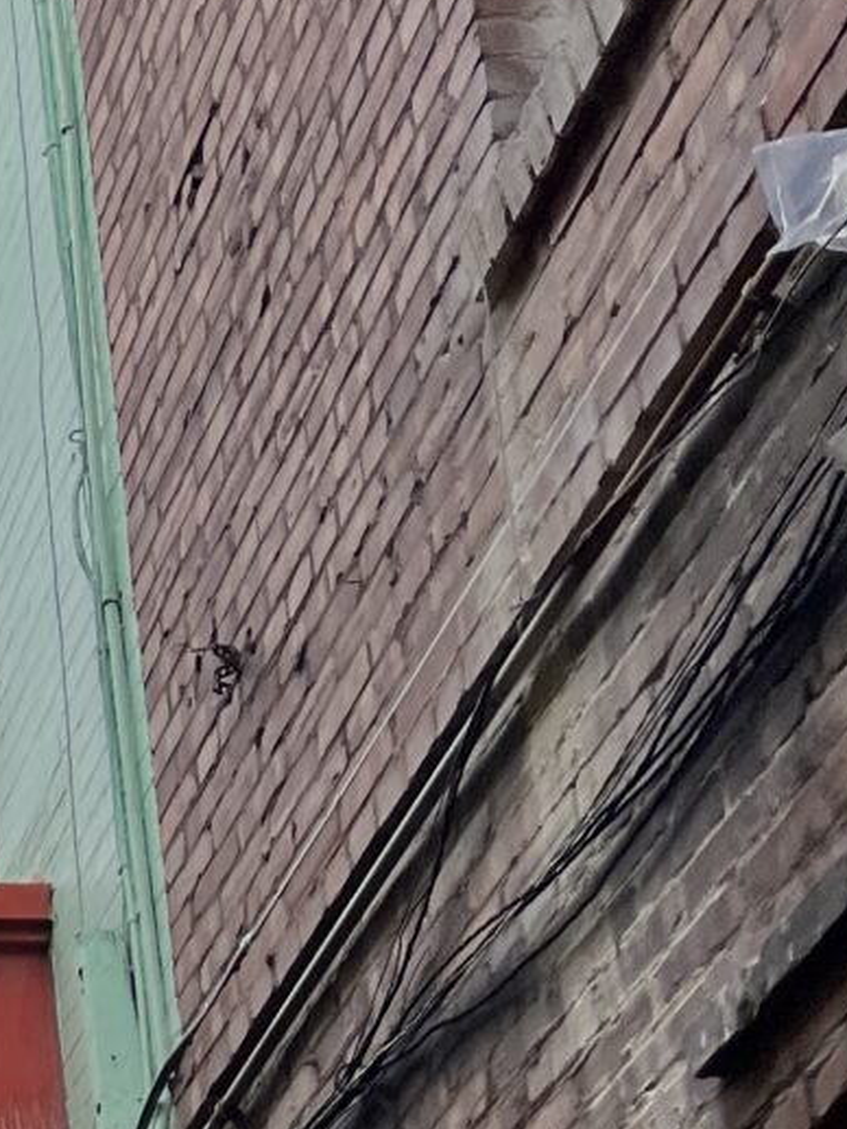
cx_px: -799
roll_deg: -0.2
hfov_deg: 12.7
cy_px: 2046
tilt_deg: +18.9
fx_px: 3359
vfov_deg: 16.1
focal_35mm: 103
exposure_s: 1/974
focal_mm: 5.7
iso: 50
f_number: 1.5
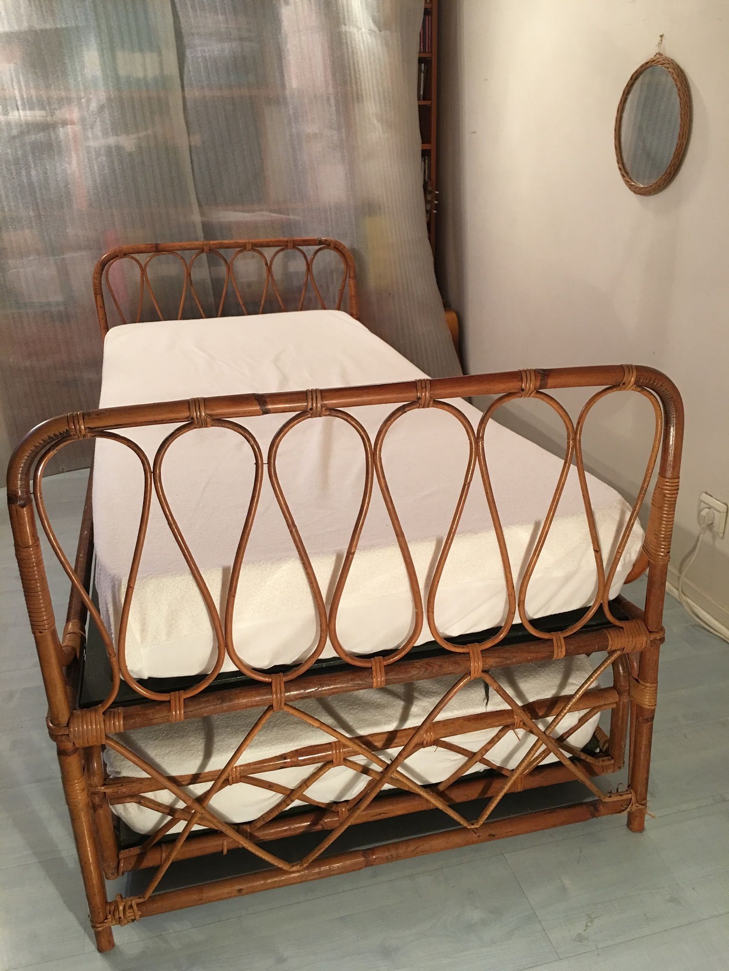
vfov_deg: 61.7
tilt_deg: -20.7
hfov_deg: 48.2
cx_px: 364
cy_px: 486
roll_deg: +0.8
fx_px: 814
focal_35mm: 29
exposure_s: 1/17
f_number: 2.2
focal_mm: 4.15
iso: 64
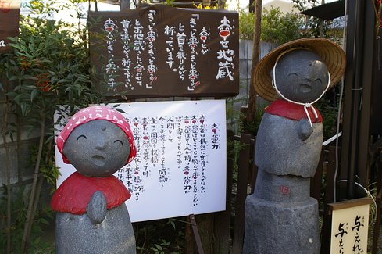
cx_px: 190
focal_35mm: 44
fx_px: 466
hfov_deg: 44.5
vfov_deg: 30.4
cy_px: 131
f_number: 4.5
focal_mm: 28
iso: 200
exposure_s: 1/180
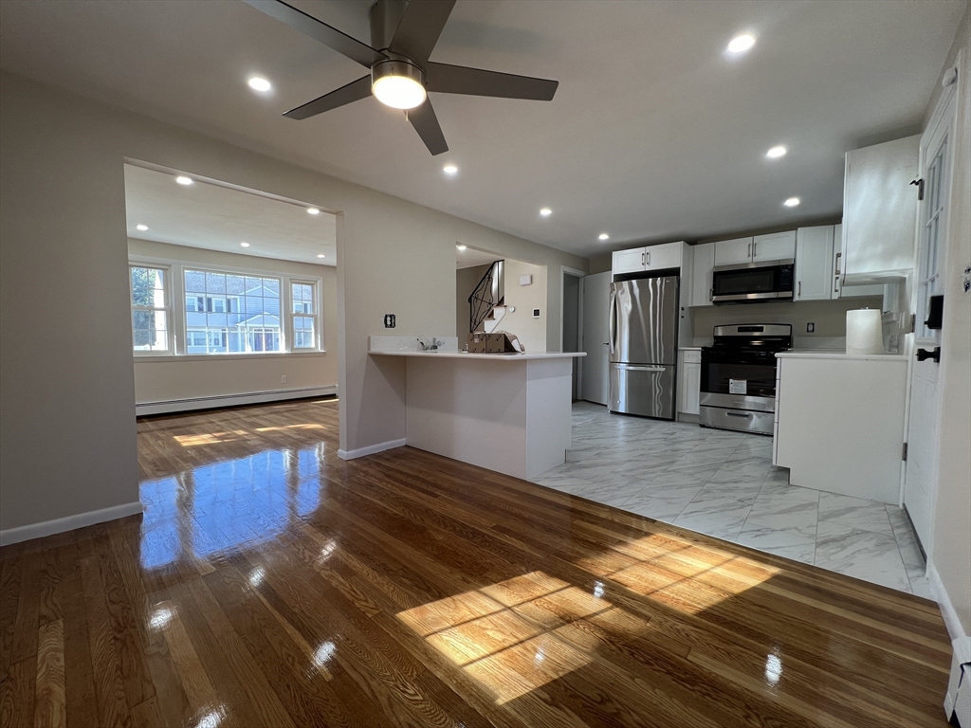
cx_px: 486
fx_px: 365
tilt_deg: -3.0
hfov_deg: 106.2
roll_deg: -0.3
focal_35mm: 13
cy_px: 364
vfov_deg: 89.9
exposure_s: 1/120
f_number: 1.8
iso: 80
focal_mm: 1.57
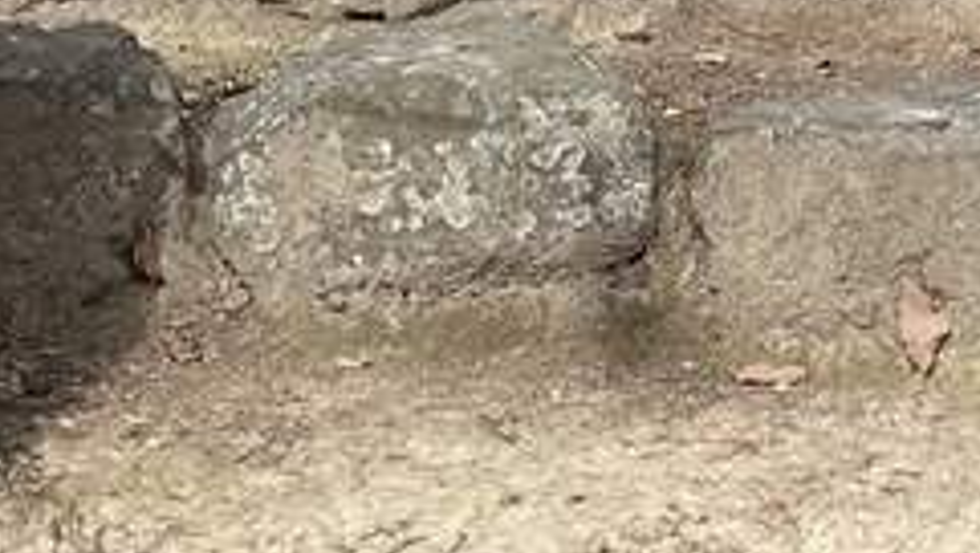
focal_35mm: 141
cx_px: 992
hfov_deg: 15.0
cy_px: -476
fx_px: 3667
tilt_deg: -0.2
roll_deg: +0.6
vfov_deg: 8.3
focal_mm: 5.1
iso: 32
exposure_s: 1/1976
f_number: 1.6
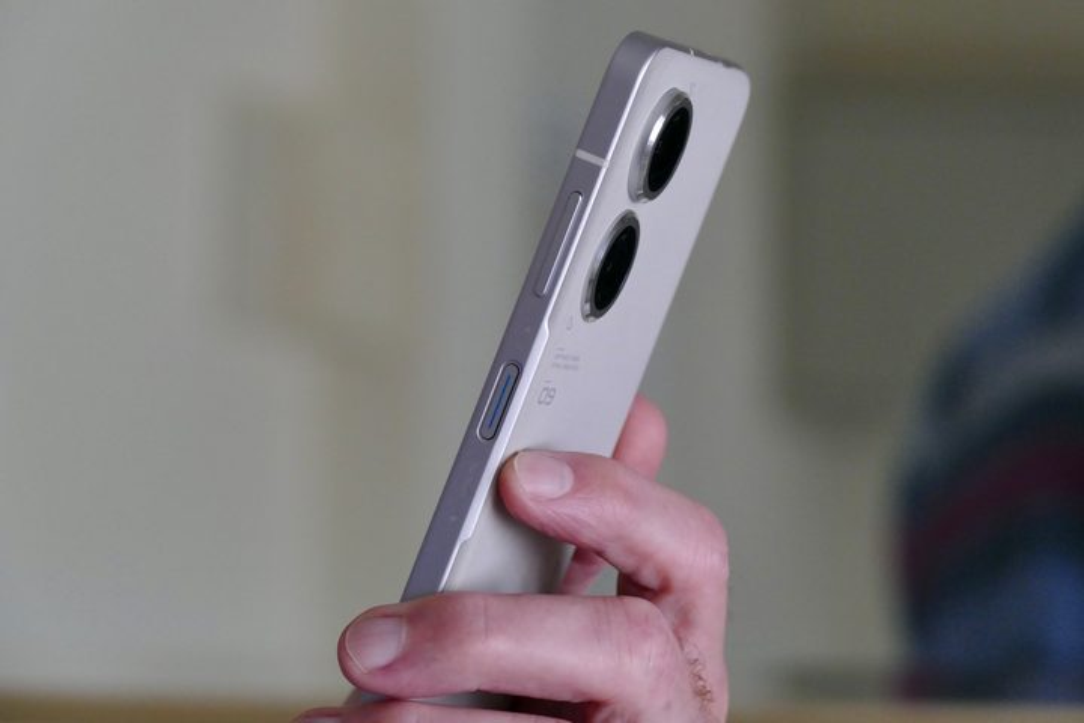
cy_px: 362
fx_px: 5118
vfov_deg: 8.1
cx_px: 542
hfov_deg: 12.1
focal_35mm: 170
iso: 1000
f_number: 4
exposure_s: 1/100
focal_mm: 61.93
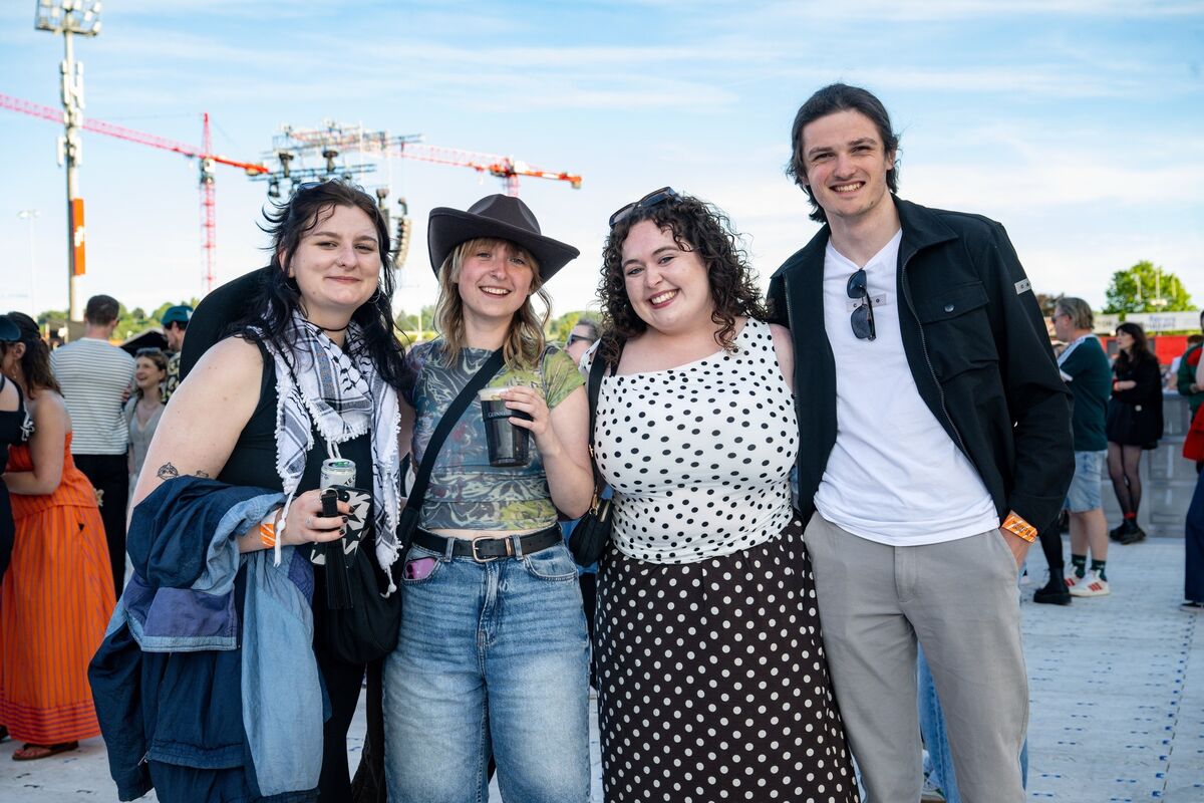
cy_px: 402
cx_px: 602
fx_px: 1405
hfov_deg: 46.4
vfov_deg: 31.9
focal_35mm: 42
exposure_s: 1/320
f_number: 6.3
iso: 400
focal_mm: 42
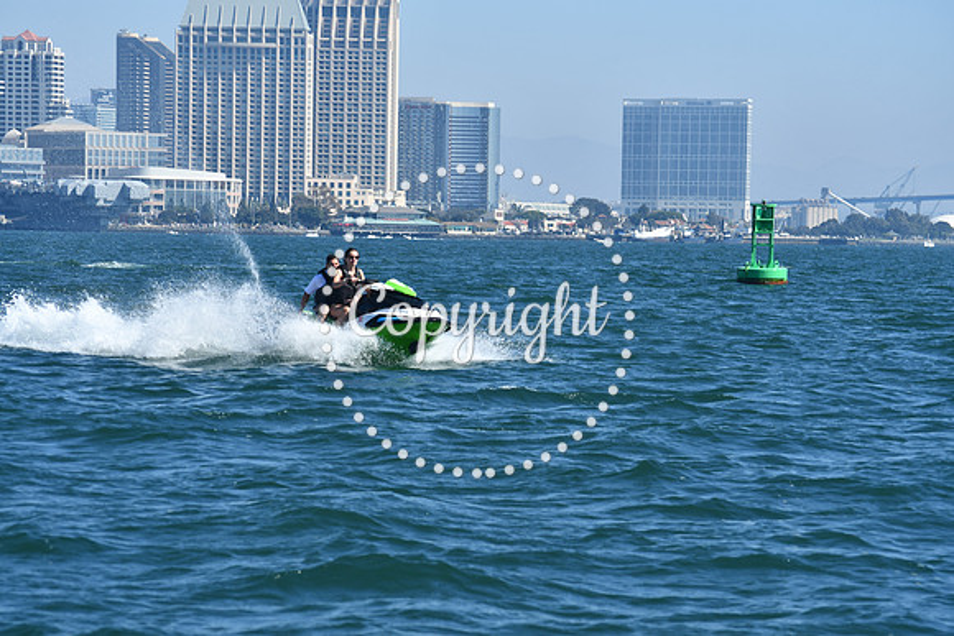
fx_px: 4612
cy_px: 318
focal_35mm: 174
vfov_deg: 7.9
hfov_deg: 11.8
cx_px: 477
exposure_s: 1/320
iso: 100
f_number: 9
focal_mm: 116
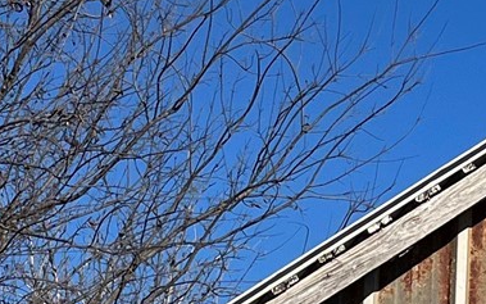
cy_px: 832
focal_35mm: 149
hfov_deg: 13.9
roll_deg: +0.5
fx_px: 1974
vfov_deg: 7.9
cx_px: 68
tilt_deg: -0.5
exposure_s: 1/5556
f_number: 1.6
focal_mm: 5.1
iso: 50
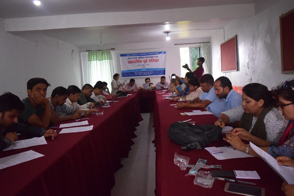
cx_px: 147
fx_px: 221
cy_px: 98
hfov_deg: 67.4
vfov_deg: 48.0
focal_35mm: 27
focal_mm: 18
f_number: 3.5
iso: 6400
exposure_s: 1/60
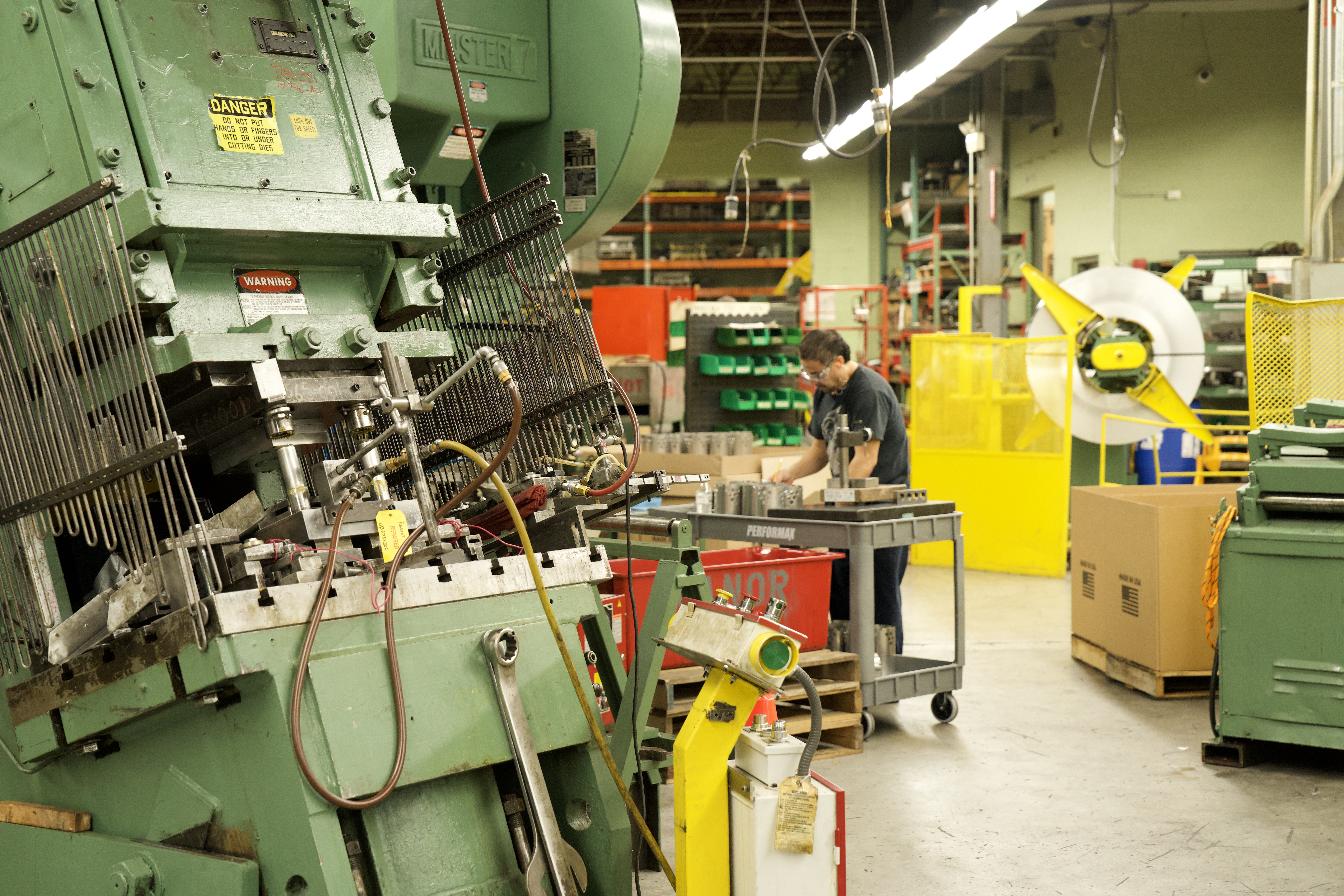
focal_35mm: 63
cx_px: 672
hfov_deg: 31.9
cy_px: 448
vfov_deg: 21.6
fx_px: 2352
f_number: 4.5
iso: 4000
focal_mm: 63
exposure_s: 1/160
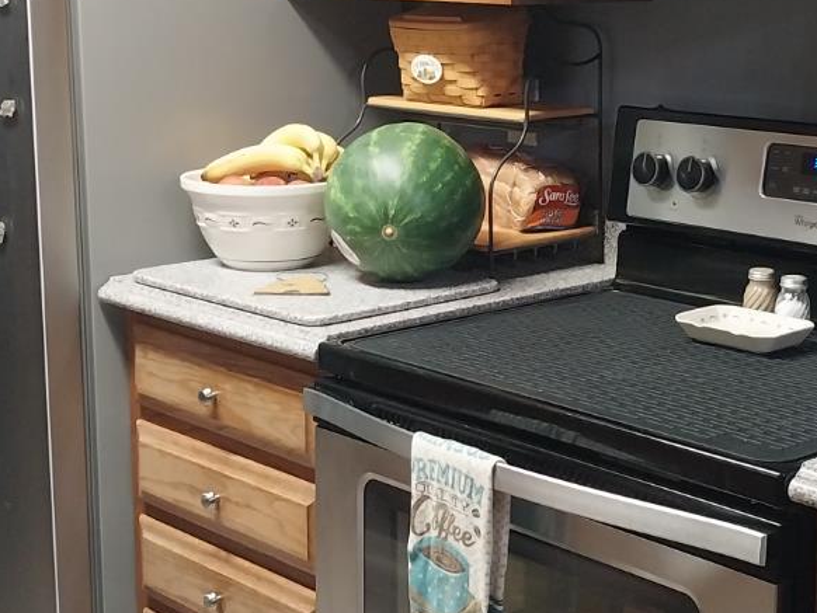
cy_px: 229
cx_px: 577
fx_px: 1582
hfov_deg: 28.7
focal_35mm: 67
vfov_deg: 21.9
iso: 400
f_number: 1.8
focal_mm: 4
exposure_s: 1/60
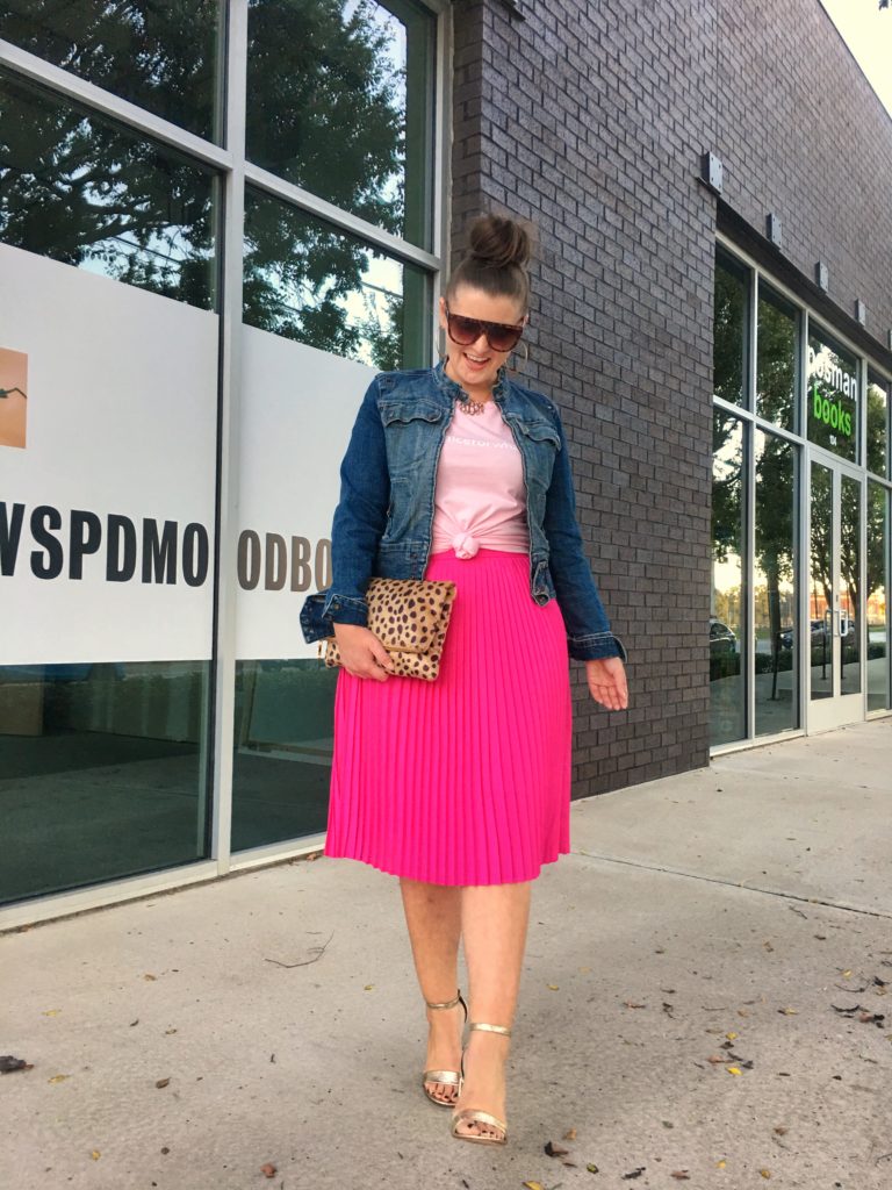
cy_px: 595
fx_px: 996
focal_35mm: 29
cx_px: 446
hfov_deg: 48.2
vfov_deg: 61.7
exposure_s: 1/30
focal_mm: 4.15
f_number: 2.2
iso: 40
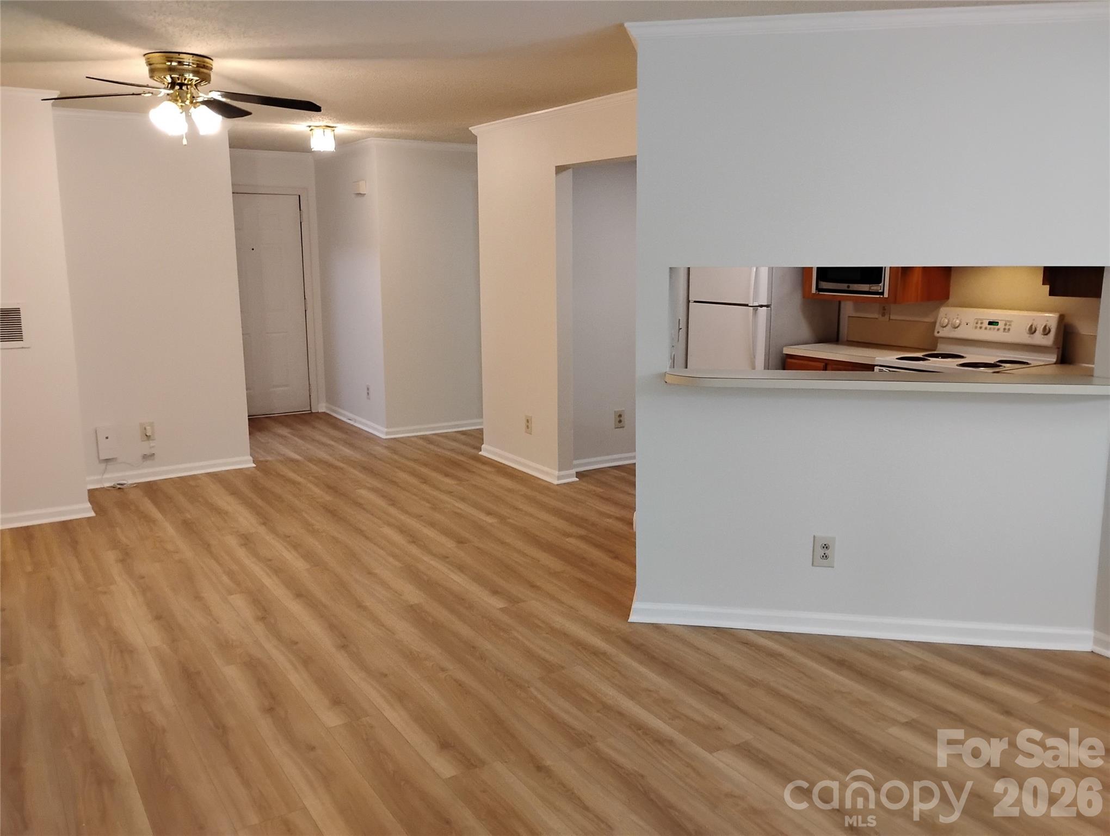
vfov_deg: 49.9
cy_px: 418
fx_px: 899
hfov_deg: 63.4
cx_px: 555
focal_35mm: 28
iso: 1384
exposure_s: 1/60
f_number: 1.8
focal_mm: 4.26
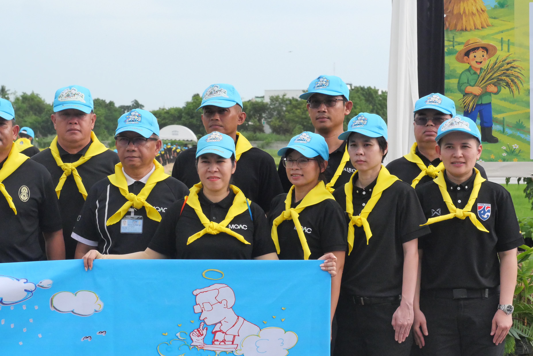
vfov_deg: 10.7
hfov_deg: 16.0
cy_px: 178
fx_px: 1896
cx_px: 266
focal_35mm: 128
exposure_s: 1/4000
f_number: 9
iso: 3200
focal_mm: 62
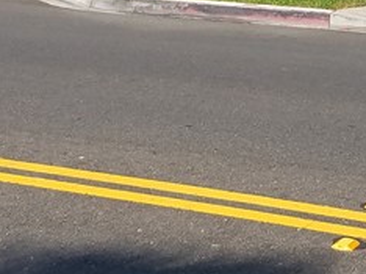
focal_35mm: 114
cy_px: -188
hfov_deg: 17.0
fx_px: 1204
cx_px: 347
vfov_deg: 12.1
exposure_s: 1/998
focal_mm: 4.2
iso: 50
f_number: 1.7
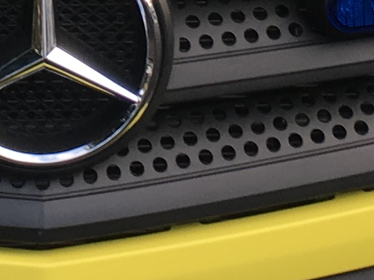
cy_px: -403
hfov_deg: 10.0
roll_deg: +1.7
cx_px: -49
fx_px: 2116
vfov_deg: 7.1
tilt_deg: -1.1
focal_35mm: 196
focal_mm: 4.15
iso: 25
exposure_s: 1/133
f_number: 2.2
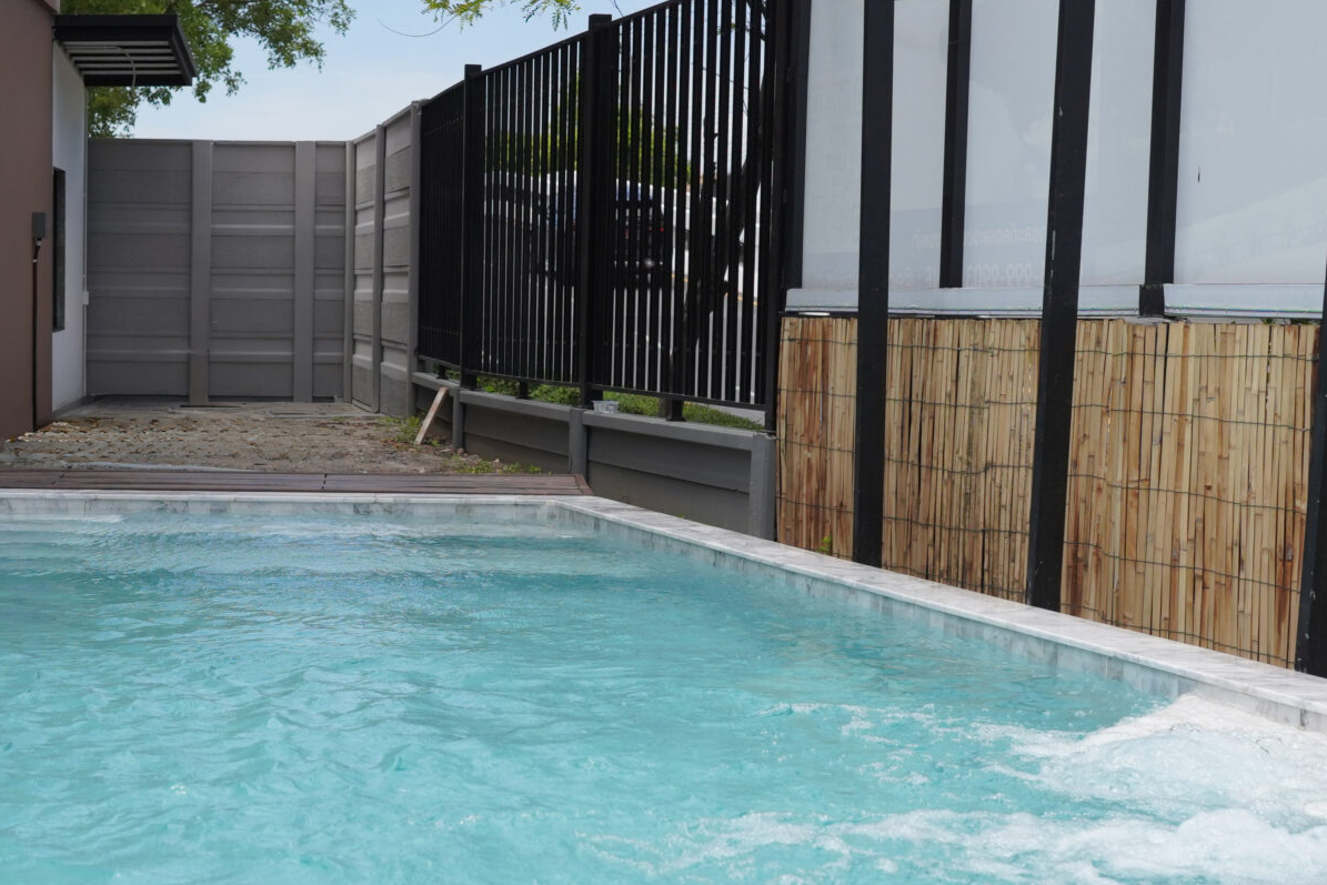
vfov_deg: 18.2
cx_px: 291
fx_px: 2765
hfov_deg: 26.6
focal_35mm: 75
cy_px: 492
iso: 400
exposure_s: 1/3200
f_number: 4
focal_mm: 35
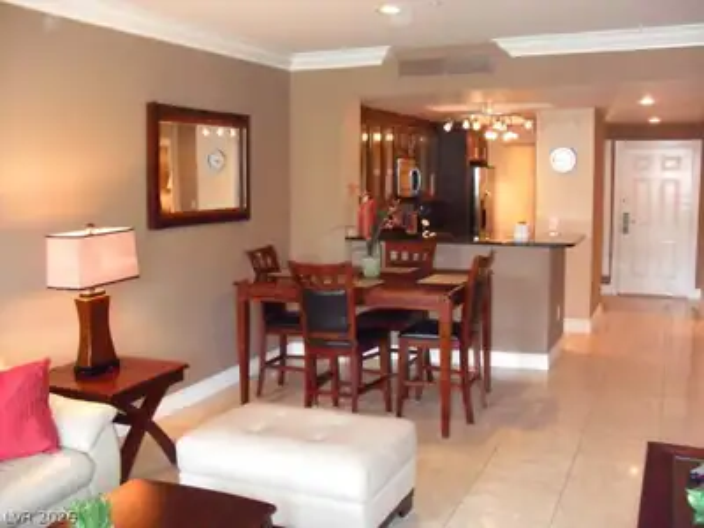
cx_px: 352
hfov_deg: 52.6
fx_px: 712
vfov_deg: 40.7
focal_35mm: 35
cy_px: 264
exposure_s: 1/45
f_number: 3
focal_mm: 6.3
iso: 640
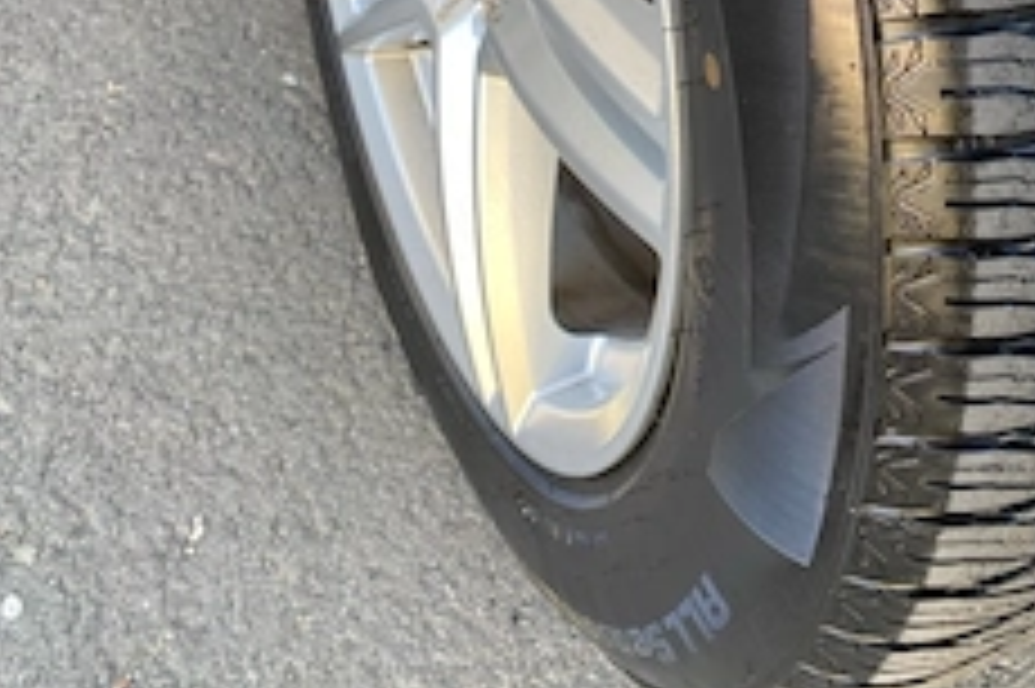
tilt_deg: -43.7
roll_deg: -10.4
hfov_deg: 41.7
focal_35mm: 47
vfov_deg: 25.9
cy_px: -112
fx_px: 1350
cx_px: 626
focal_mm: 4.25
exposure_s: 1/121
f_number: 1.8
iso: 80
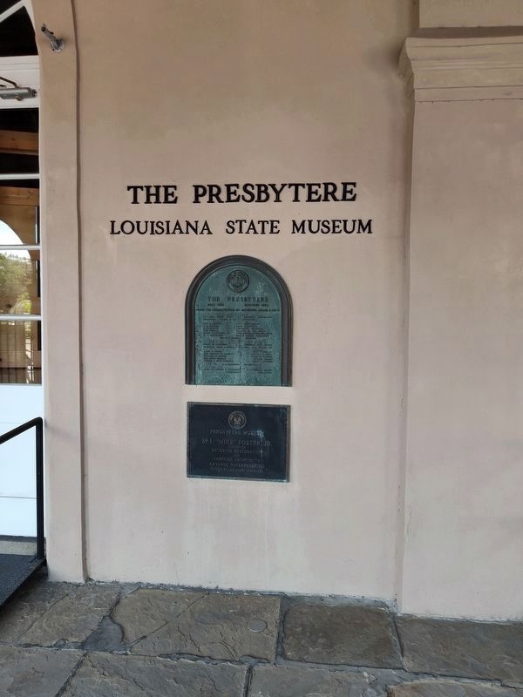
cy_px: 348
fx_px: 463
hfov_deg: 58.9
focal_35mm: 23
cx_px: 262
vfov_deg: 73.9
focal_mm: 5.56
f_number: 1.8
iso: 264
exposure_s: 1/120
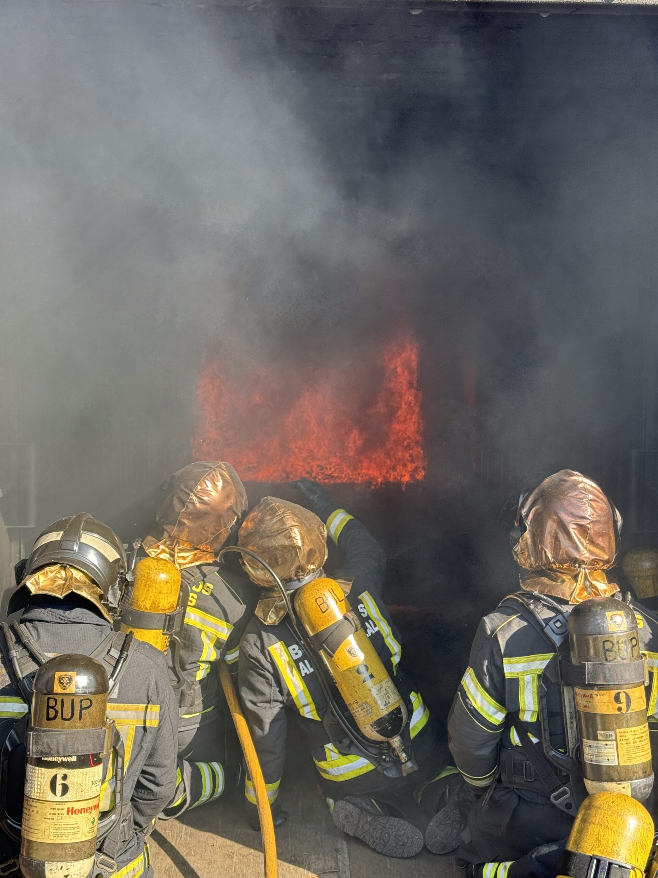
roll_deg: -0.4
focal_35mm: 48
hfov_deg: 30.3
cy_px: 439
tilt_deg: -5.1
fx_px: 1217
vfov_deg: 39.7
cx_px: 329
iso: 64
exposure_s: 1/379
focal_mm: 6.86
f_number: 1.78
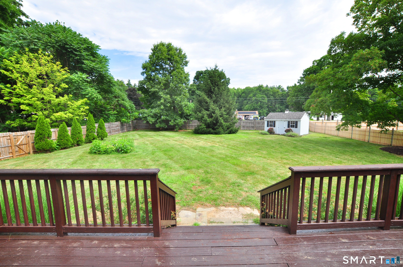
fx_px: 168
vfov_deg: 77.2
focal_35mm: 15
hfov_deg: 100.5
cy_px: 134
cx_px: 202
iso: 250
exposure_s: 1/200
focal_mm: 10
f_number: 9
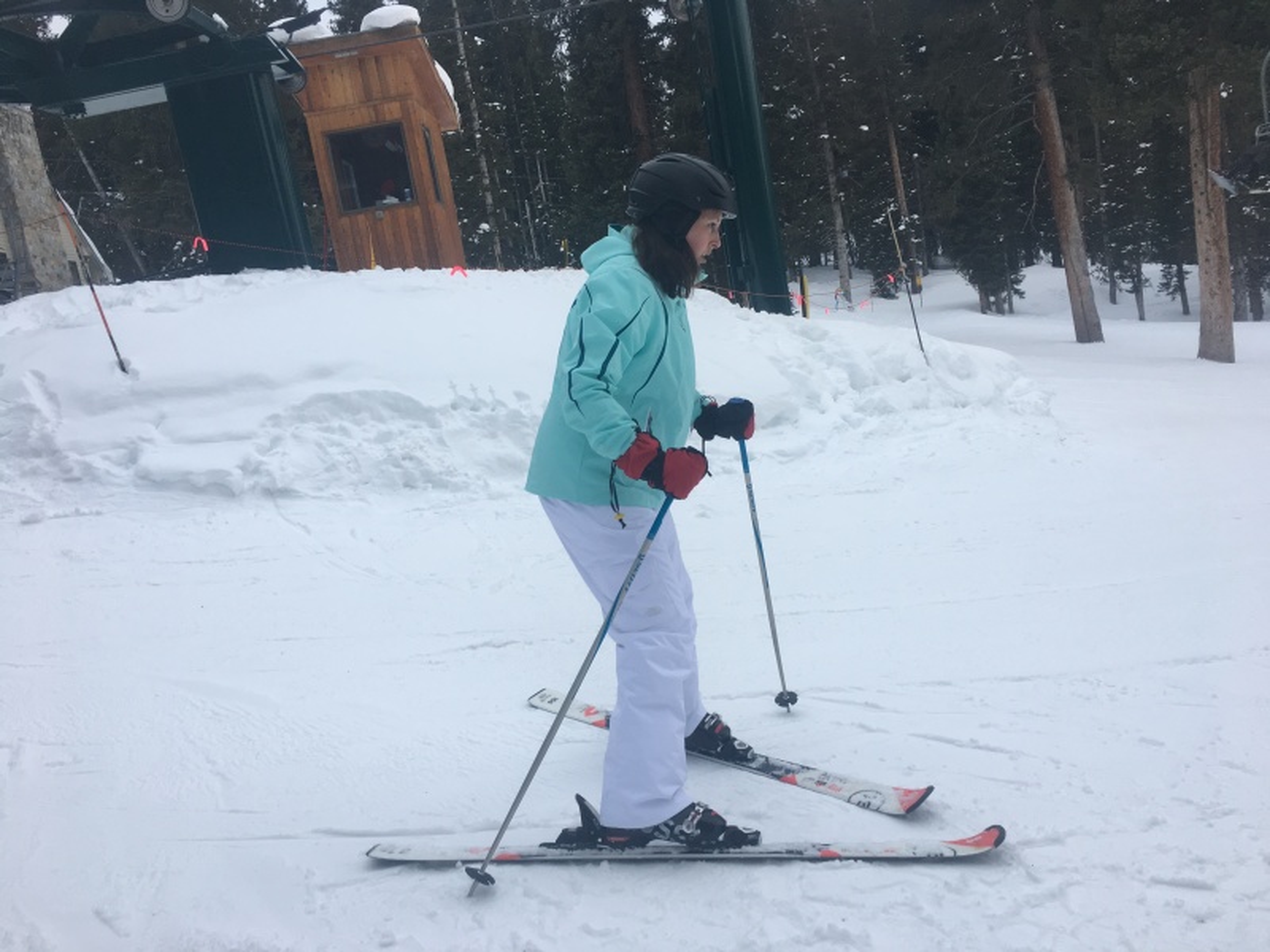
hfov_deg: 61.7
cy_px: 476
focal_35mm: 29
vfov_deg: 48.2
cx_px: 635
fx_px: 1064
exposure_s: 1/120
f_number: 2.2
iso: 32
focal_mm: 4.15
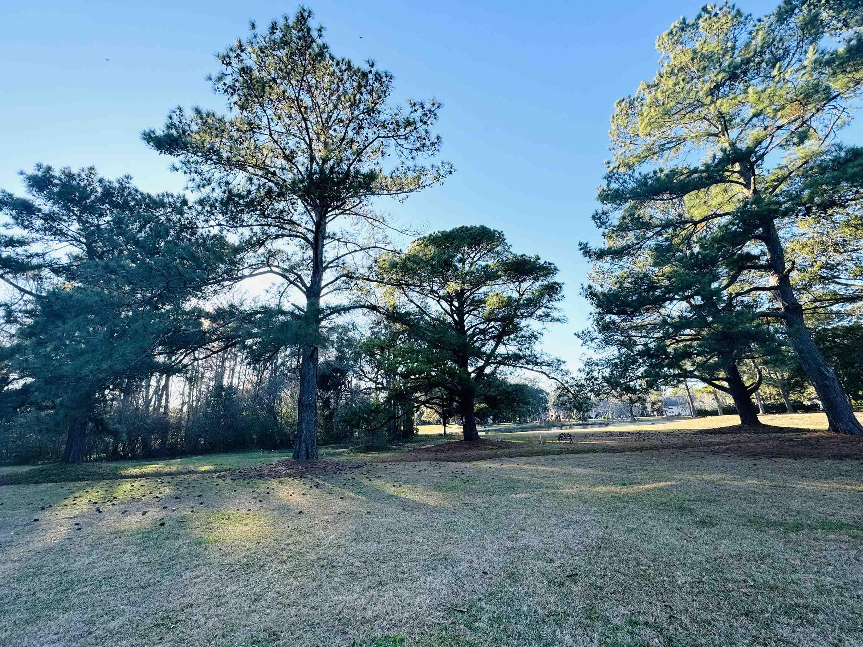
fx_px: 374
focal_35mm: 15
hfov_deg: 98.2
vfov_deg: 81.7
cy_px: 315
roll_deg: +2.5
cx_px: 424
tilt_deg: +16.7
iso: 40
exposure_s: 1/332
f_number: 2.2
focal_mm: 2.22
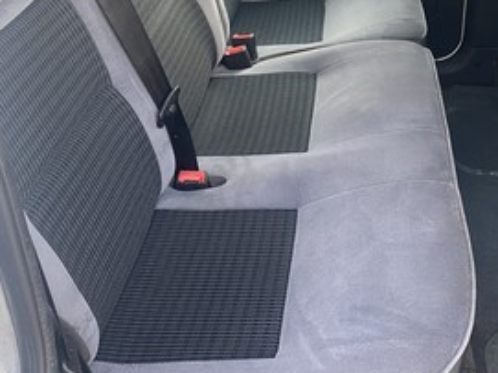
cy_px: 69
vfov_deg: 28.9
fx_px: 705
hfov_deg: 38.4
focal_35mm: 49
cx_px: 338
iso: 125
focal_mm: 4.25
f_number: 1.8
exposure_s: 1/73
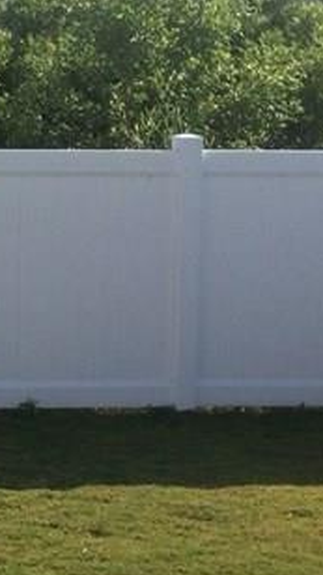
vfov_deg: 20.2
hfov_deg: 10.1
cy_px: 118
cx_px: -442
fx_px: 1600
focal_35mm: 105
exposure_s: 1/1786
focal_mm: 4.15
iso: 32
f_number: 2.2
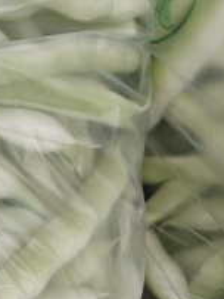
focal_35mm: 121
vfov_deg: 15.7
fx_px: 1045
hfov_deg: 11.5
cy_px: -64
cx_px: -162
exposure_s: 1/689
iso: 50
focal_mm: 6.06
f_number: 1.6
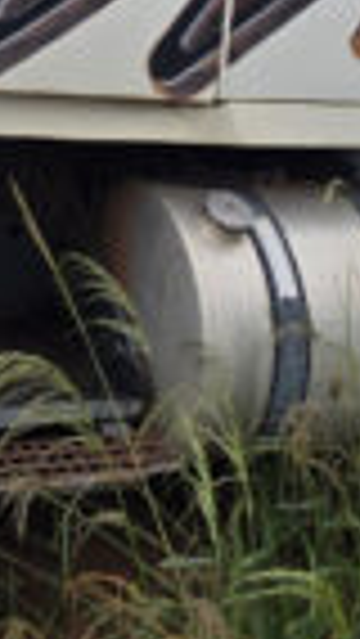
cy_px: -81
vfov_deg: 30.7
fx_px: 1017
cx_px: -36
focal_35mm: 60
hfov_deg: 19.2
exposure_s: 1/369
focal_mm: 2.2
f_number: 1.9
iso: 40
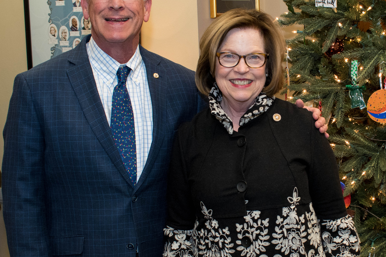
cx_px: 263
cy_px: 136
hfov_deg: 30.3
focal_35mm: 66
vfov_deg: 20.6
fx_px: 708
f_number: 5.6
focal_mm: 24
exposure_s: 1/60
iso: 1000
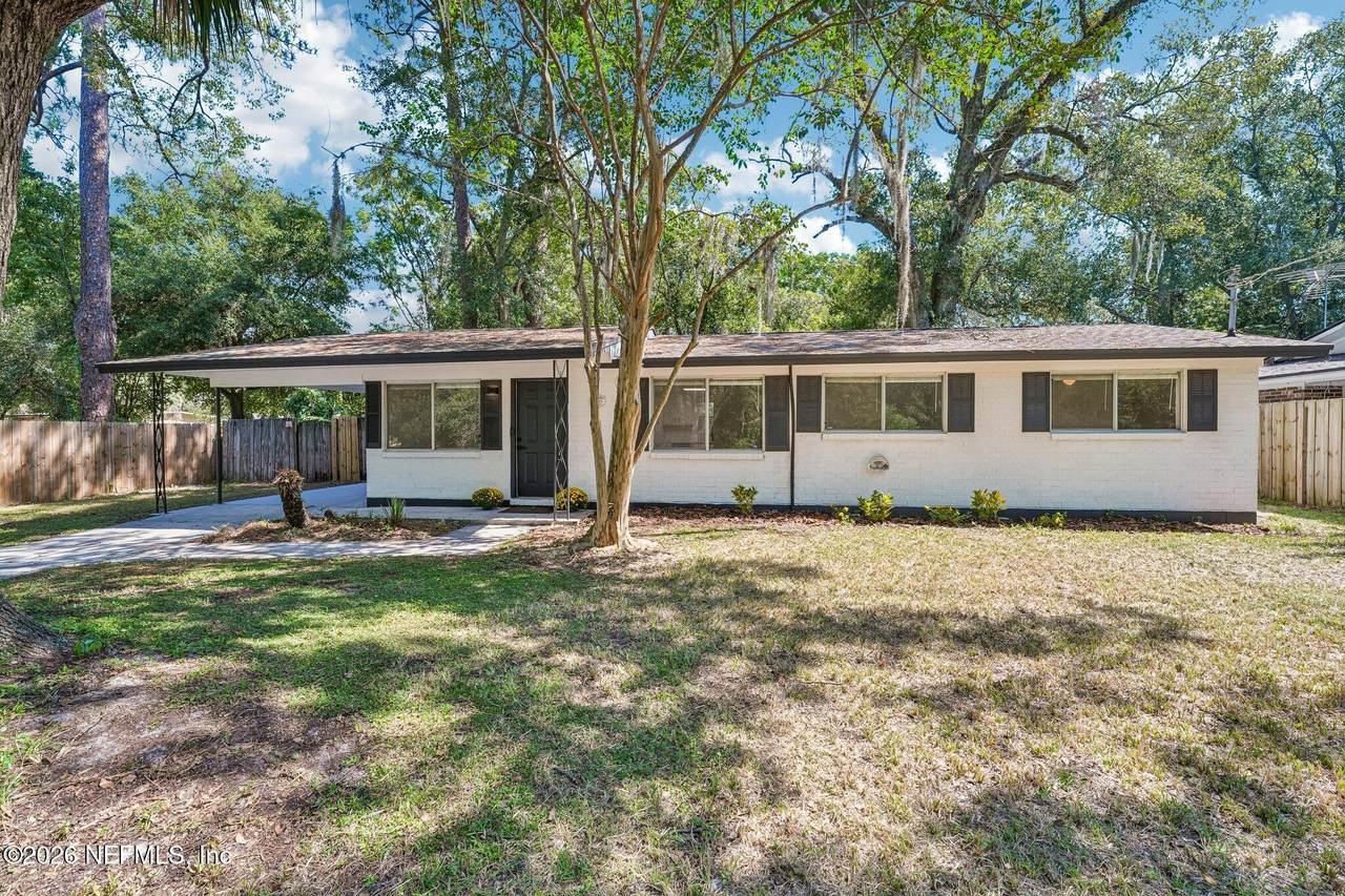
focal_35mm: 16
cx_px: 672
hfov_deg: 98.2
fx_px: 583
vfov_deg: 75.1
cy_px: 448
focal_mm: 15.6
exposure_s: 1/60
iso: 400
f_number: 11
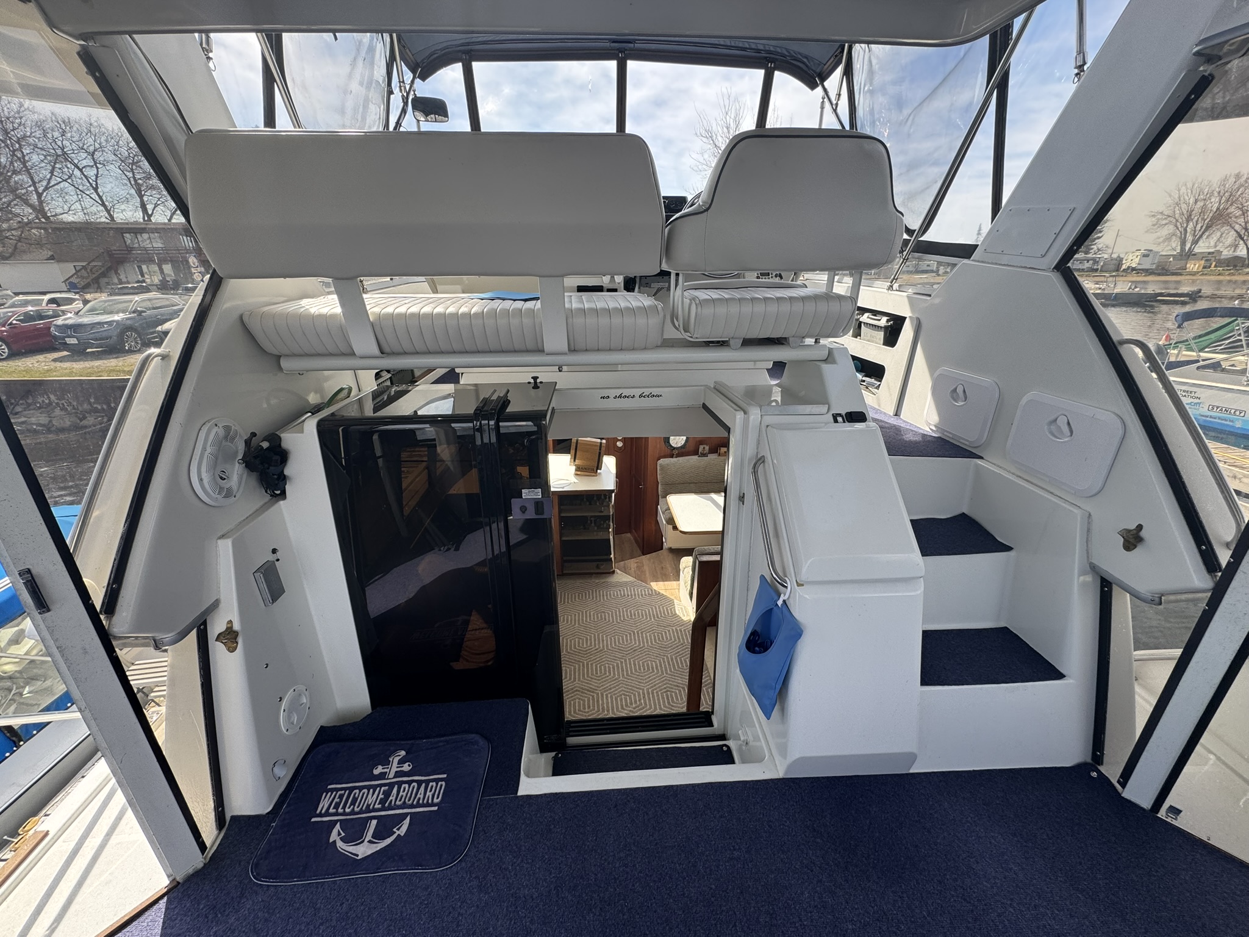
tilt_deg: -20.9
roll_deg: +1.4
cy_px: 468
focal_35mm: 14
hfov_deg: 102.1
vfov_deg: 85.7
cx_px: 624
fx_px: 505
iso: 40
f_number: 2.2
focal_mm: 2.22
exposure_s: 1/311
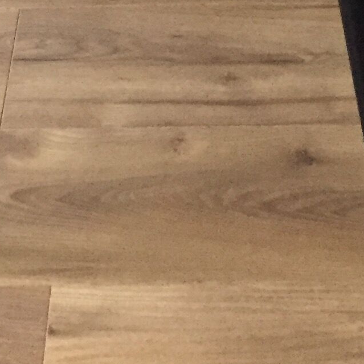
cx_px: 178
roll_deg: -0.1
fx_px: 1558
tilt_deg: -13.9
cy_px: -522
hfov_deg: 13.3
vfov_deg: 11.1
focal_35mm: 131
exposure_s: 1/25
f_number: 2.2
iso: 250
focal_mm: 4.15
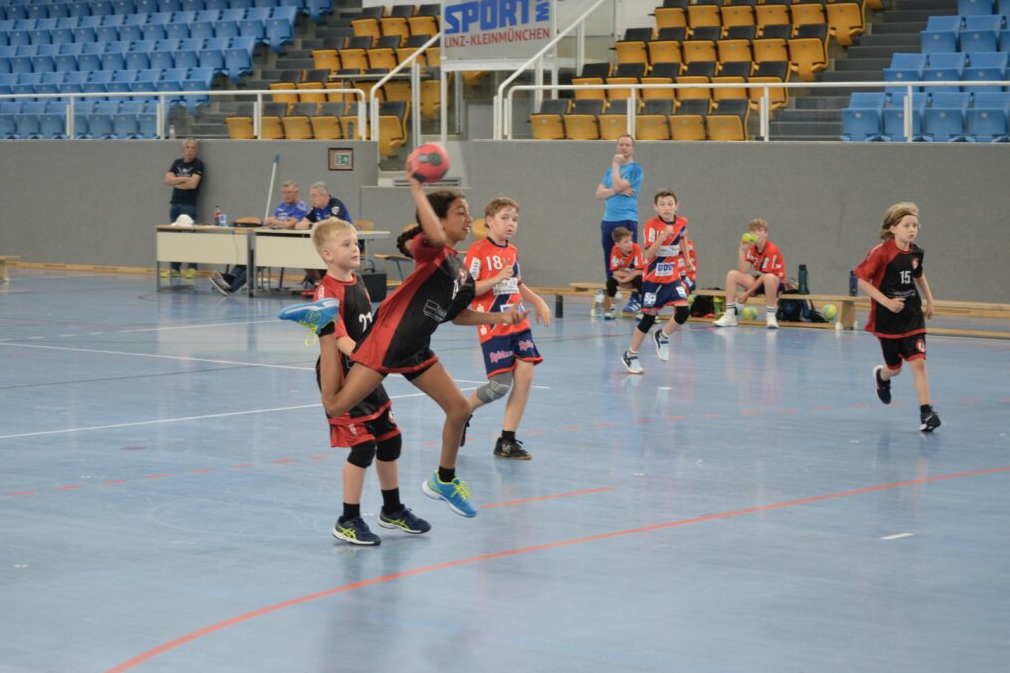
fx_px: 2342
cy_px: 337
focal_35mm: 84
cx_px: 510
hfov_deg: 24.3
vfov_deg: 16.4
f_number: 4.2
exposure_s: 1/400
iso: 1600
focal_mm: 55
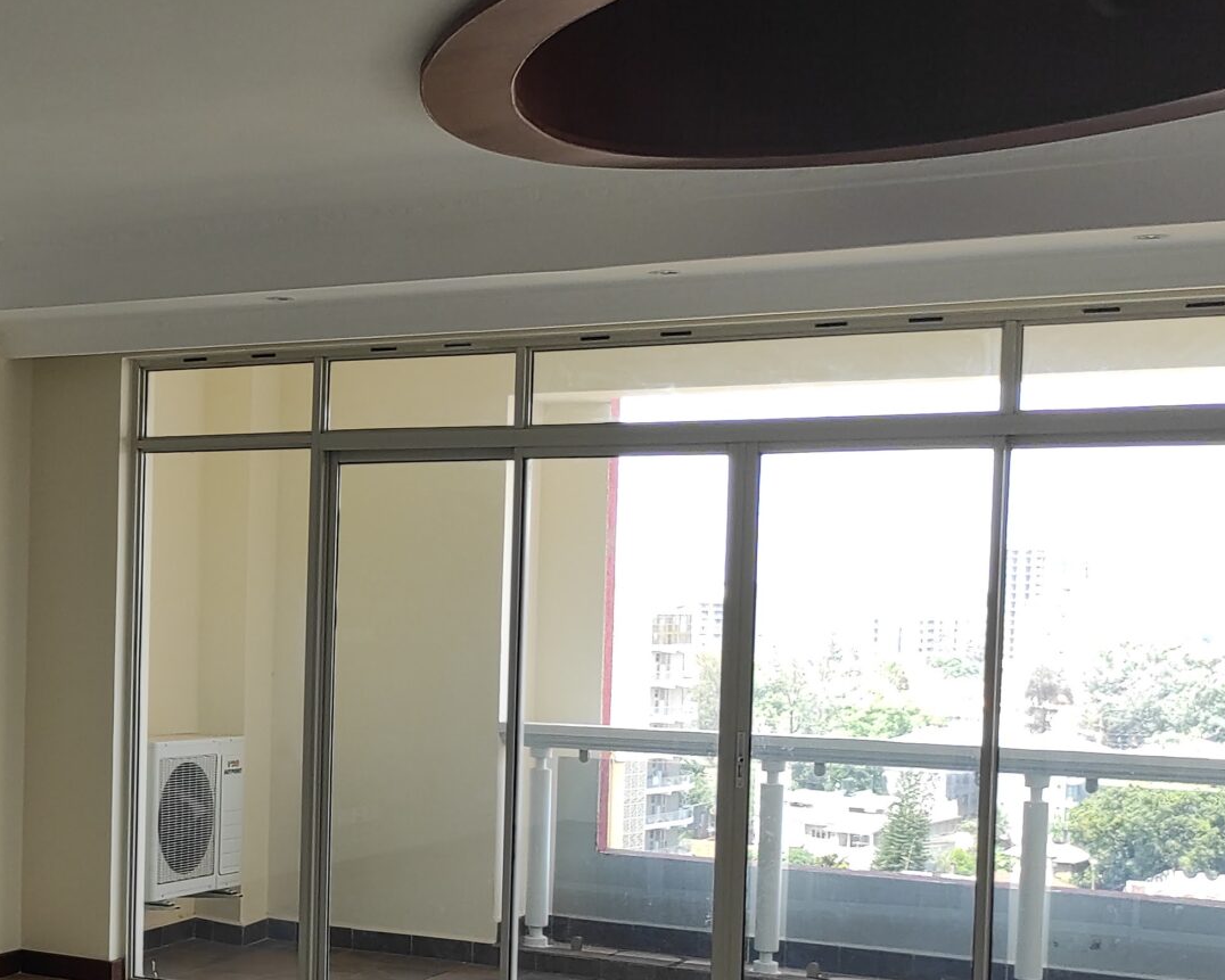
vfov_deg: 26.0
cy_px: 686
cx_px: 50
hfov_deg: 30.6
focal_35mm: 58
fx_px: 2103
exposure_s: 1/100
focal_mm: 5.43
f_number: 1.89
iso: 100
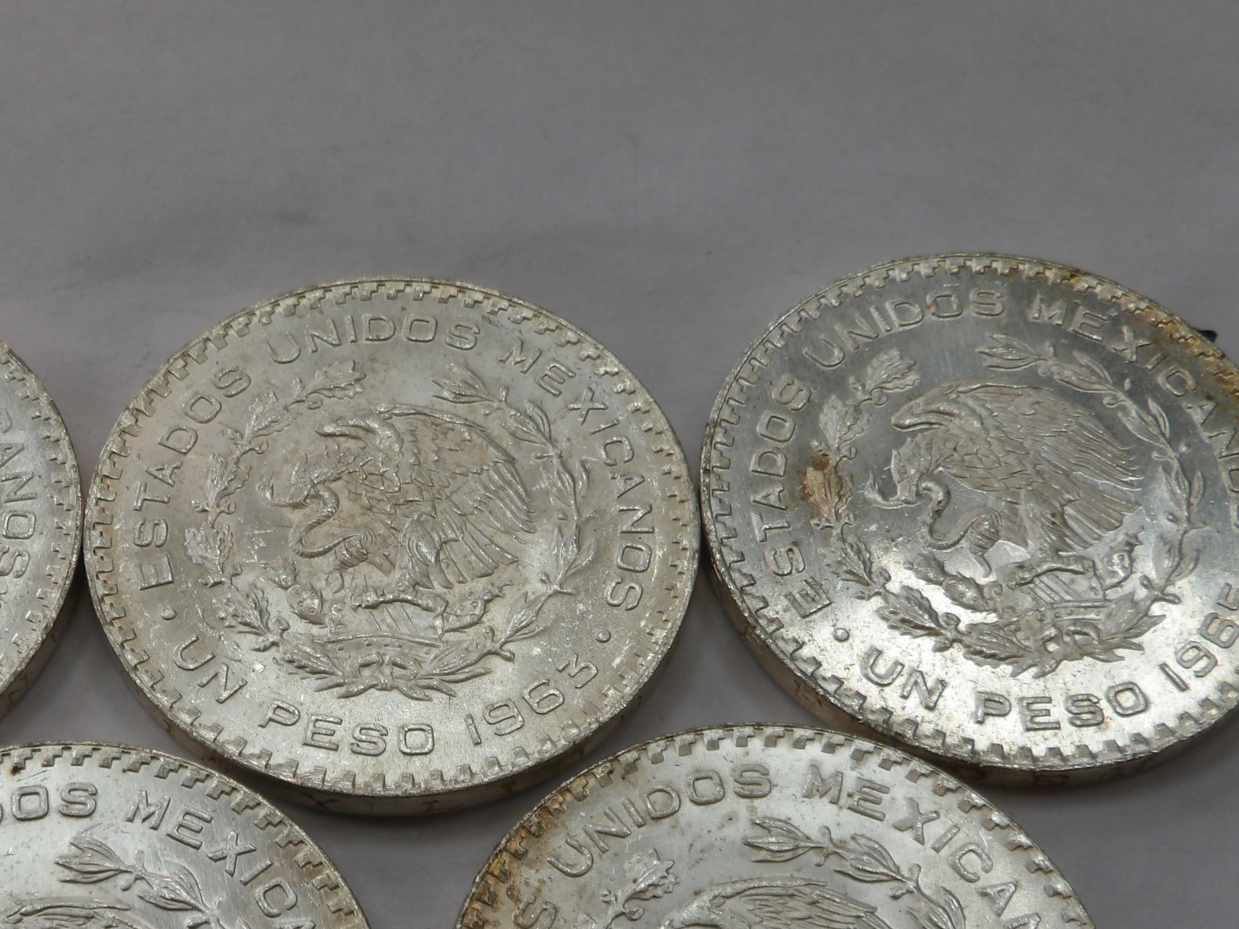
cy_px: 772
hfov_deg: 33.5
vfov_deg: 25.1
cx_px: 415
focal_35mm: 57
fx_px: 2040
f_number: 4.5
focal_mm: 6.2
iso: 100
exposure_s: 1/124
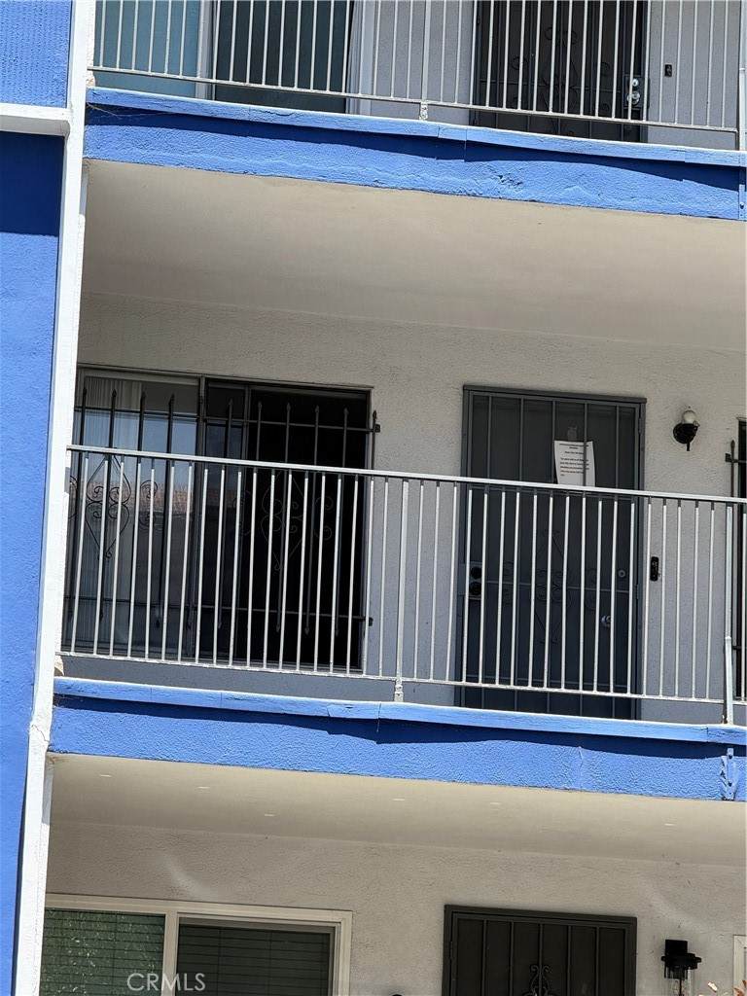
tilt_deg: +14.7
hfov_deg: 12.3
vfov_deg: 16.4
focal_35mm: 120
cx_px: 374
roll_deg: -2.1
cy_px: 498
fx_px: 3453
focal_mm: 15.66
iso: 64
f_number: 2.8
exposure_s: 1/511
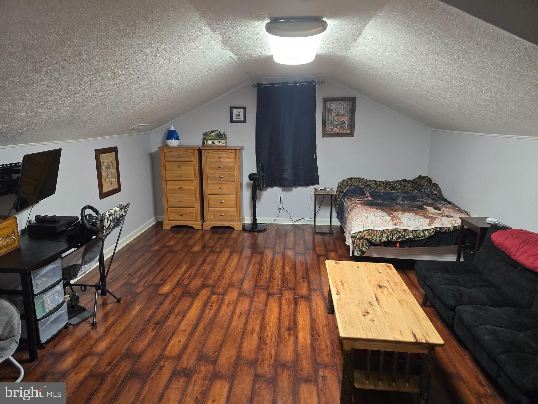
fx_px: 357
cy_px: 202
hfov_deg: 73.9
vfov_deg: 58.9
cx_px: 269
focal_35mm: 23
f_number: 1.7
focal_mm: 6.3
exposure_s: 1/120
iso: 500
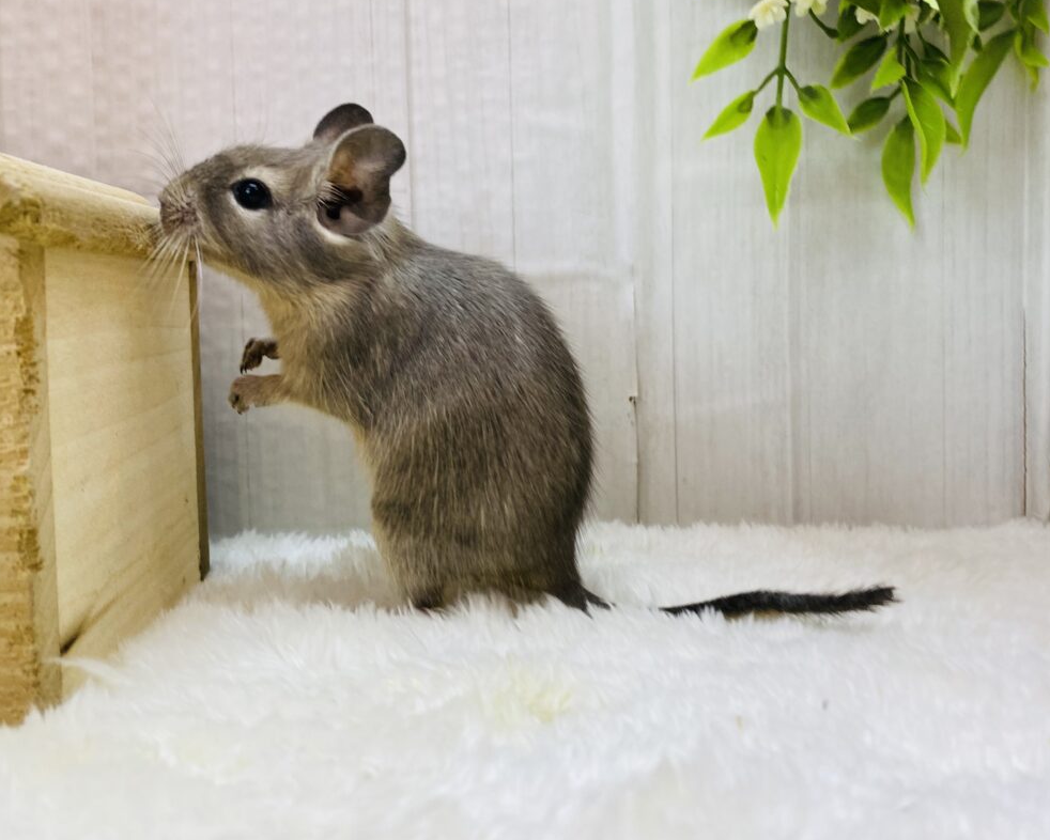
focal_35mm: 31
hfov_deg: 57.2
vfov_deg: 47.1
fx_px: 964
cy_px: 382
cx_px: 504
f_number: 1.8
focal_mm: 4.25
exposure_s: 1/100
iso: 64
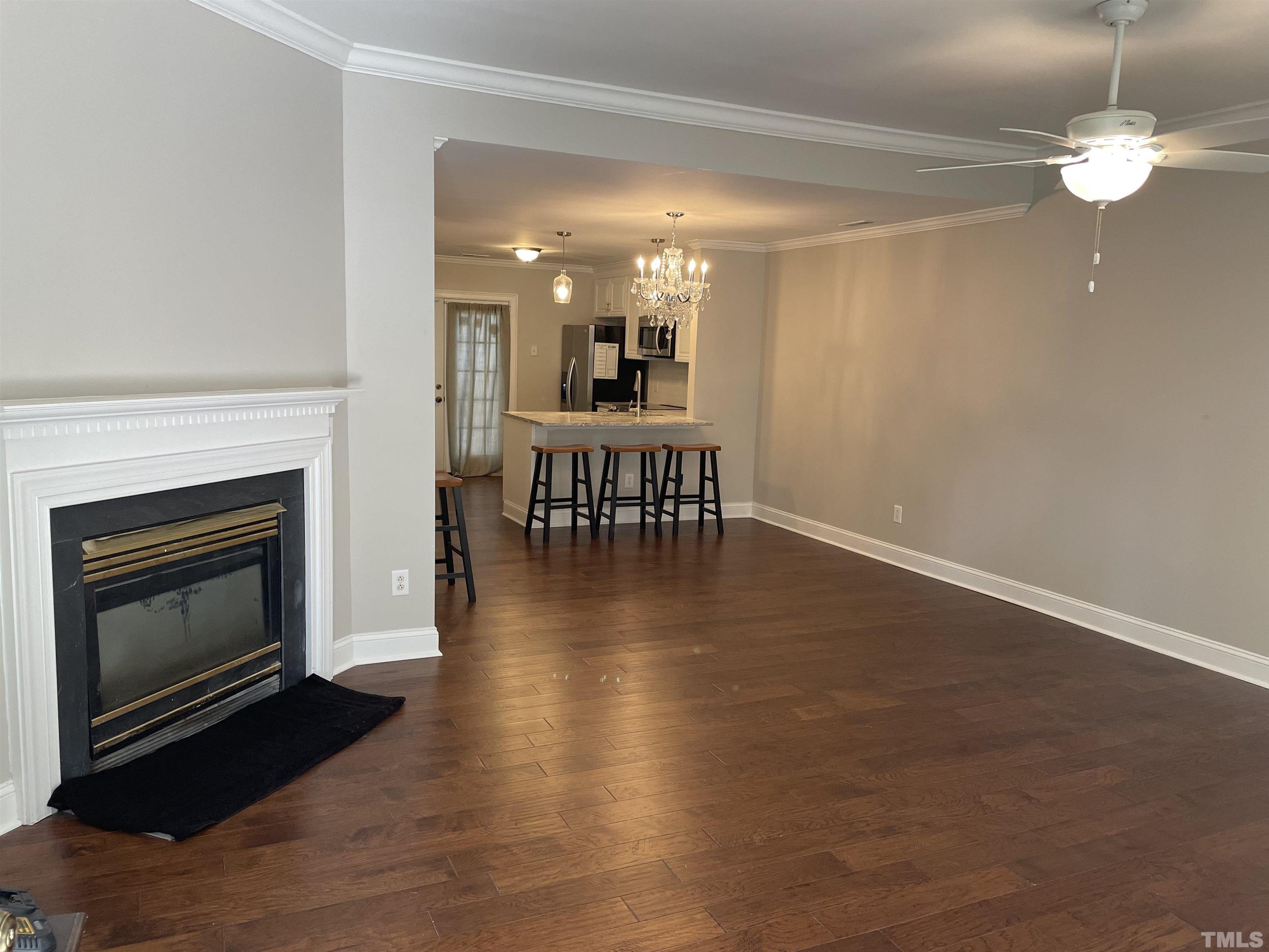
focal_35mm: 26
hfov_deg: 67.3
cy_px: 476
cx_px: 634
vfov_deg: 53.1
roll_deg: -2.2
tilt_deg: -7.3
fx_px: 953
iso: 125
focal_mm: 4.2
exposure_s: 1/118
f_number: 1.6
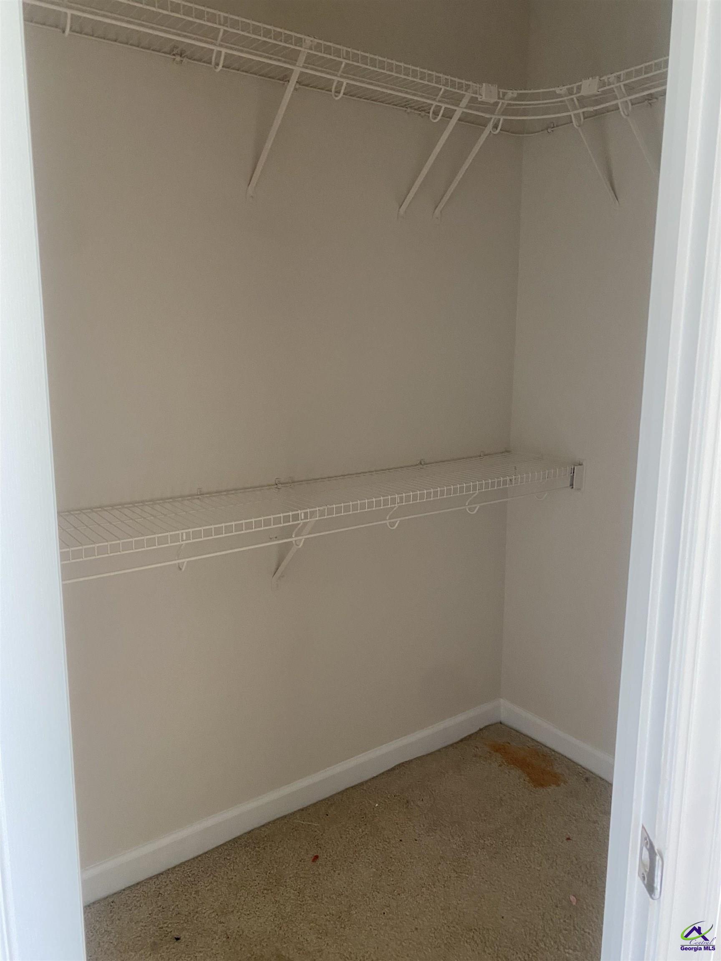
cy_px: 480
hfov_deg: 53.1
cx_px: 360
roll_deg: +0.9
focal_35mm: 26
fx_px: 722
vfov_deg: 67.3
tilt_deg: -9.9
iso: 200
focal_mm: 4.25
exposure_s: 1/60
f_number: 1.8
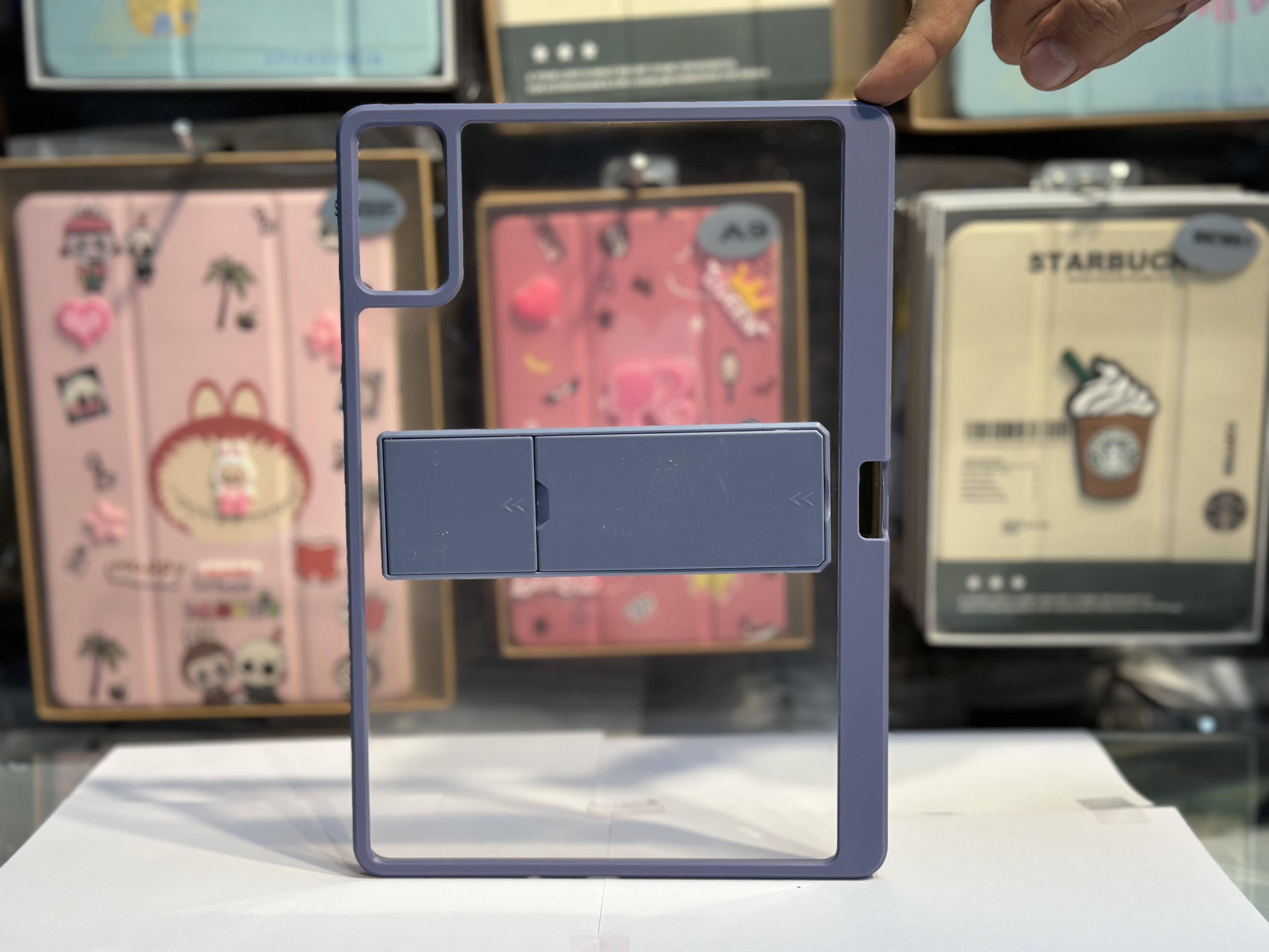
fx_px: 1760
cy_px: 476
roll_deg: -0.3
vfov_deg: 30.3
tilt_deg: -6.6
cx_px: 634
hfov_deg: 39.7
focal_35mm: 48
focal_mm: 6.86
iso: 80
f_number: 1.78
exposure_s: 1/615
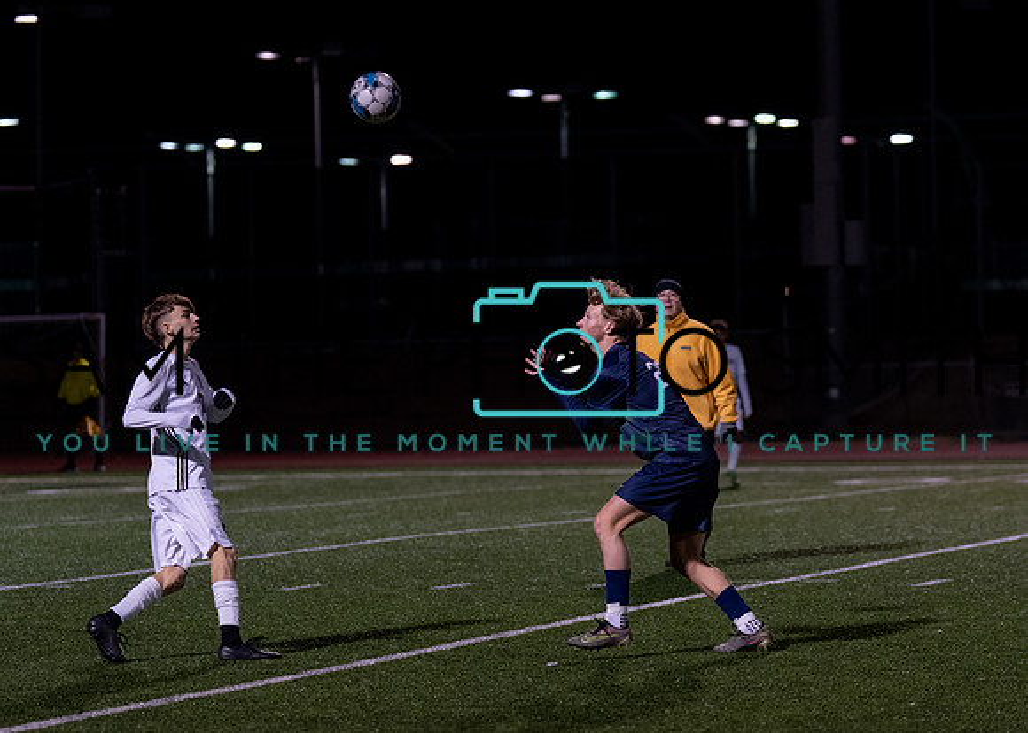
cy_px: 332
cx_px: 641
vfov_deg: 9.1
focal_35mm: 159
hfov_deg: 12.7
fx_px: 4630
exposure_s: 1/1000
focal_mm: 115
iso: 2500
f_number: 2.8
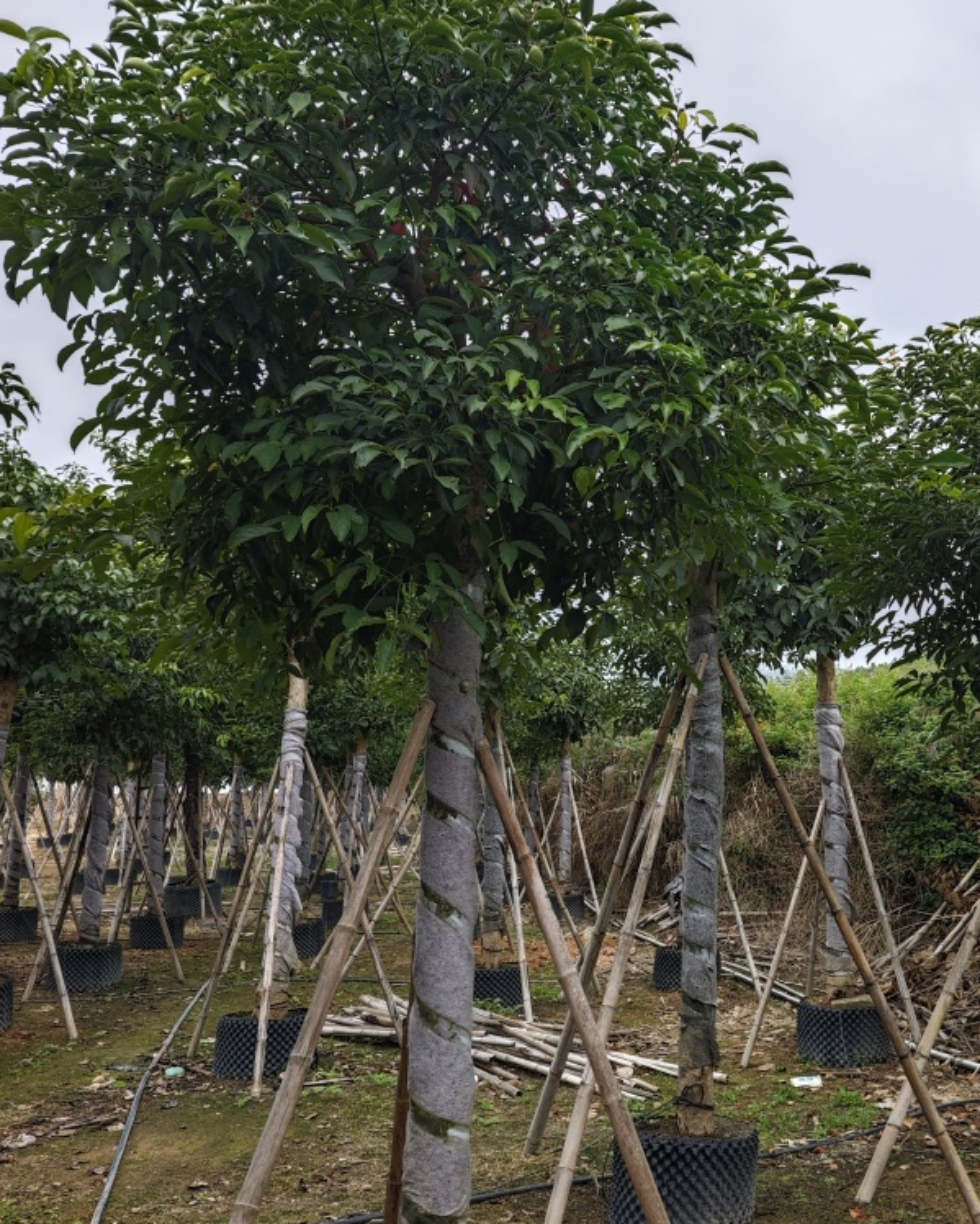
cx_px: 645
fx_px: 1159
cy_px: 668
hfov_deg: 45.2
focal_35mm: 32
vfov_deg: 55.6
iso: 50
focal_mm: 6.55
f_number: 1.6
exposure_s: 1/278
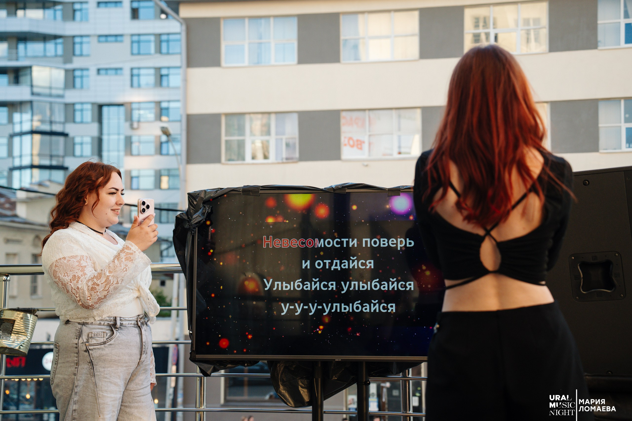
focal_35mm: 45
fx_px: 790
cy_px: 210
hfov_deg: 43.6
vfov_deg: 29.9
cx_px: 316
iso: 640
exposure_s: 1/250
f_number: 3.5
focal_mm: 45
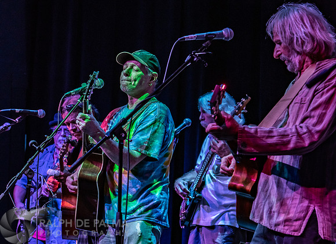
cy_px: 153
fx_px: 1372
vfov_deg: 10.2
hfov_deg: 13.9
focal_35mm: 143
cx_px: 94
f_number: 5.6
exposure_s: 1/160
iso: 1600
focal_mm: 102
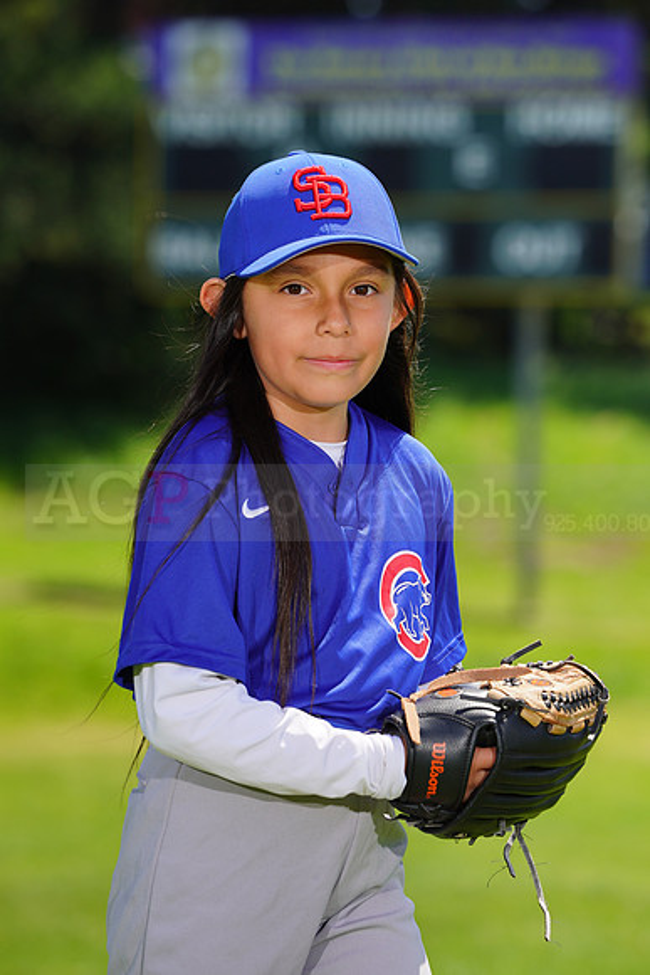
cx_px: 325
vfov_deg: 7.2
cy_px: 488
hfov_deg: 4.8
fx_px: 7795
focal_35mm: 288
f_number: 8
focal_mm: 288
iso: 100
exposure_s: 1/250
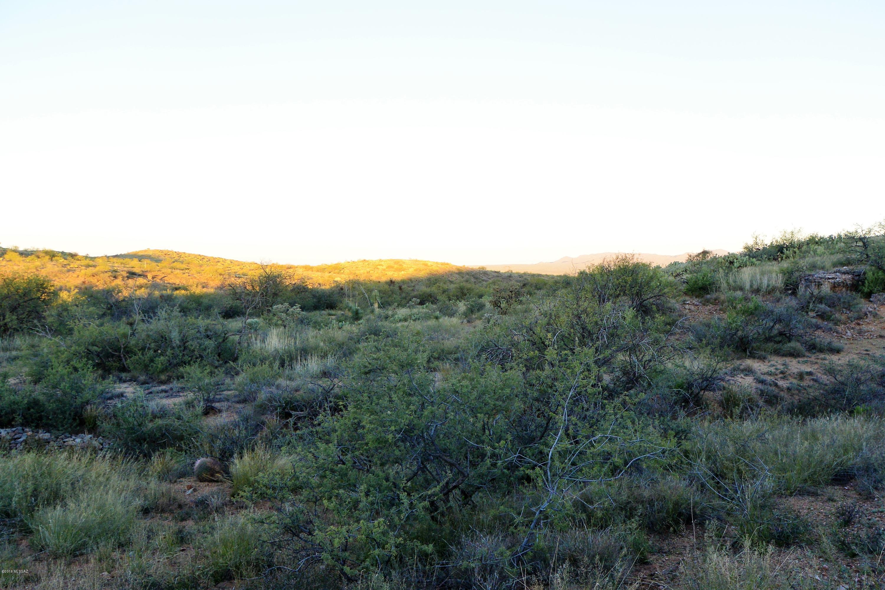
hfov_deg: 63.7
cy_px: 295
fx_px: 713
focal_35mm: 29
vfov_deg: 45.0
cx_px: 442
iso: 160
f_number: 5.6
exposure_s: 1/60
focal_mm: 10.9
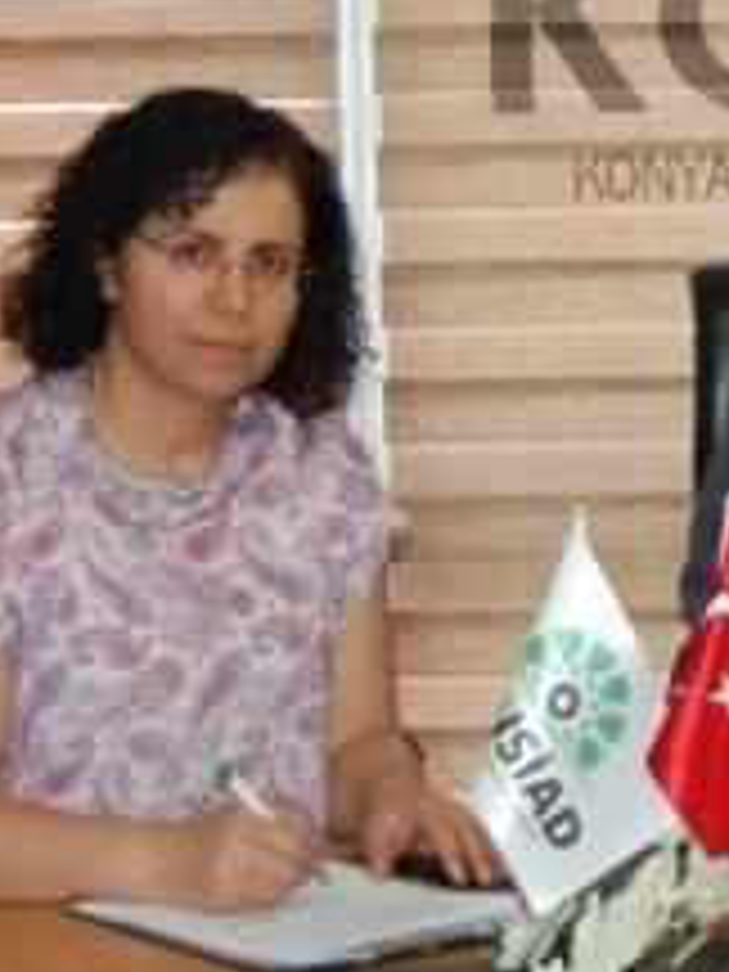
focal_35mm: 128
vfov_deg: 15.4
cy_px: 369
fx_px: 3594
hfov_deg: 11.4
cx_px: 850
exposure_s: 1/60
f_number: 4.2
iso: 400
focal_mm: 30
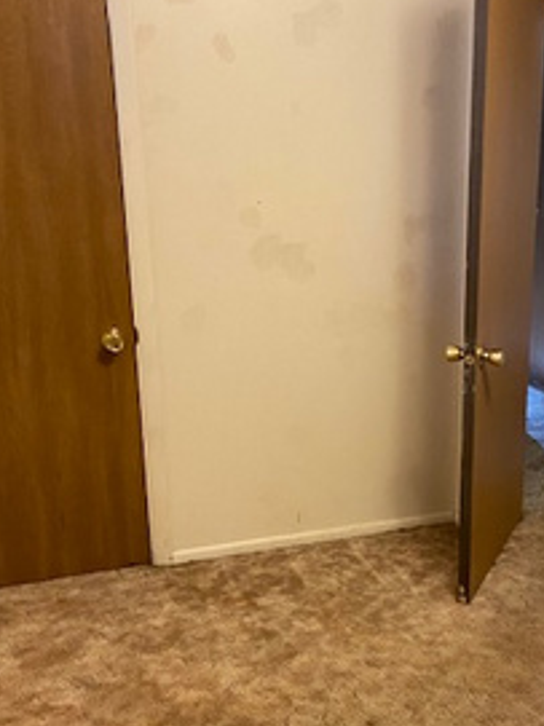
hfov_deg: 31.3
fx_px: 965
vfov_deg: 41.1
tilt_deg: -17.3
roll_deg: +0.1
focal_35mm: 46
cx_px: 354
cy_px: 431
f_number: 1.8
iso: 400
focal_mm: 4.25
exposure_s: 1/40
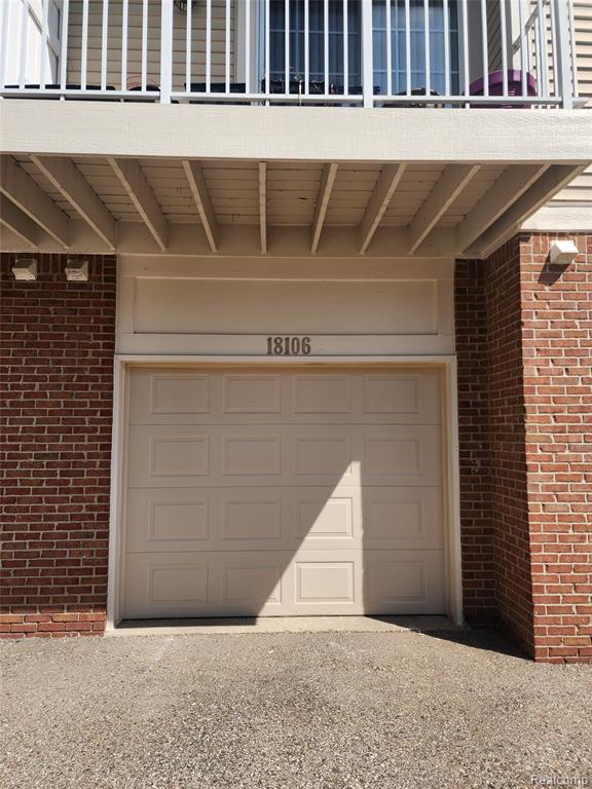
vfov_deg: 73.9
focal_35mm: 23
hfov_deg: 58.9
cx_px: 296
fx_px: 524
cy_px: 394
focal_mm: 6.4
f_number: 1.8
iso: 12
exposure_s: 1/989
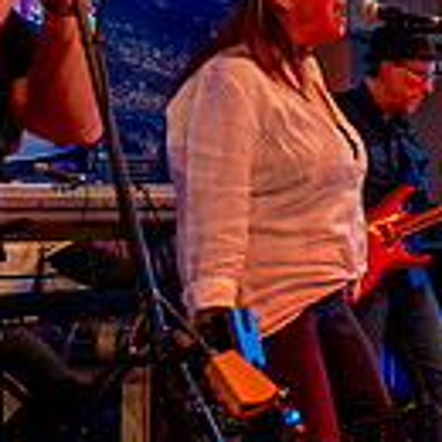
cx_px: 823
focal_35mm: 91
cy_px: 211
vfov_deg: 19.1
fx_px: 1315
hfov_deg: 15.9
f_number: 4
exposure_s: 1/40
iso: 6400
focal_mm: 24
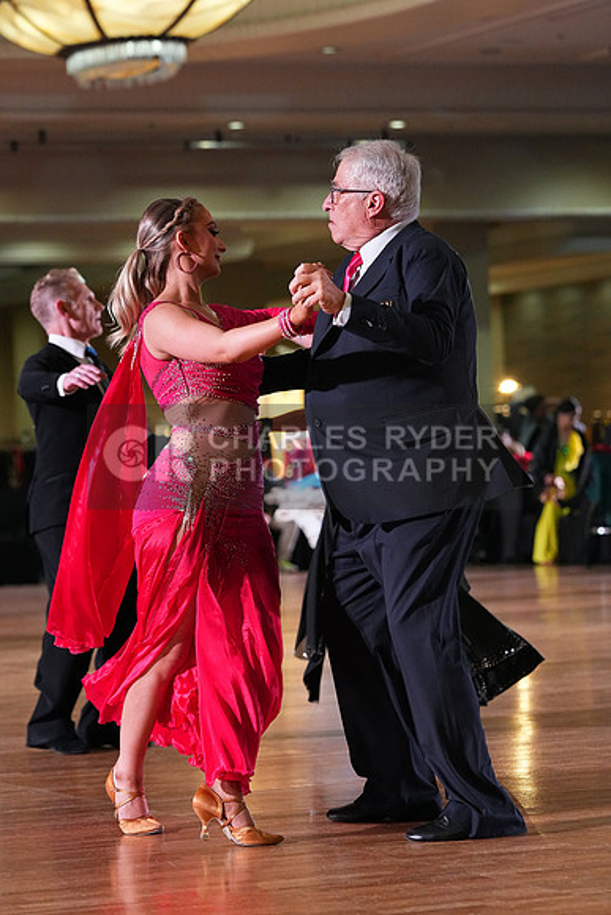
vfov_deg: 15.2
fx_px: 3435
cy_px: 458
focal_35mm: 135
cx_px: 306
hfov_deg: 10.2
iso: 6400
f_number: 5
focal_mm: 135
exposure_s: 1/400
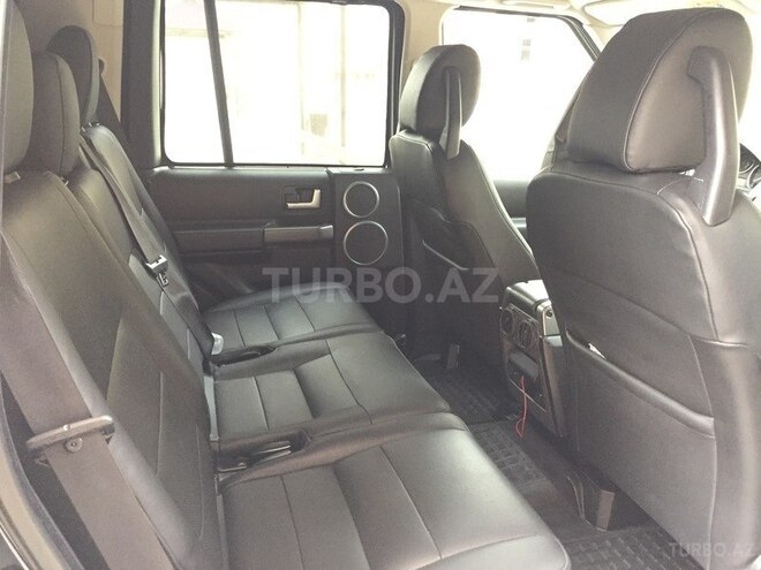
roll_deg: -1.5
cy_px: 285
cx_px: 380
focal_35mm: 29
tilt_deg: -17.5
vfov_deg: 48.2
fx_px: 638
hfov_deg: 61.7
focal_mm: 4.15
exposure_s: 1/33
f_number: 2.2
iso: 320
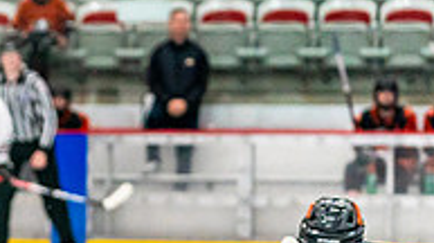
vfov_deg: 3.9
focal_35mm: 308
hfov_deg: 6.9
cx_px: -248
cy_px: 348
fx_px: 3540
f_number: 2.8
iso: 3200
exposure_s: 1/1250
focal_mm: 87
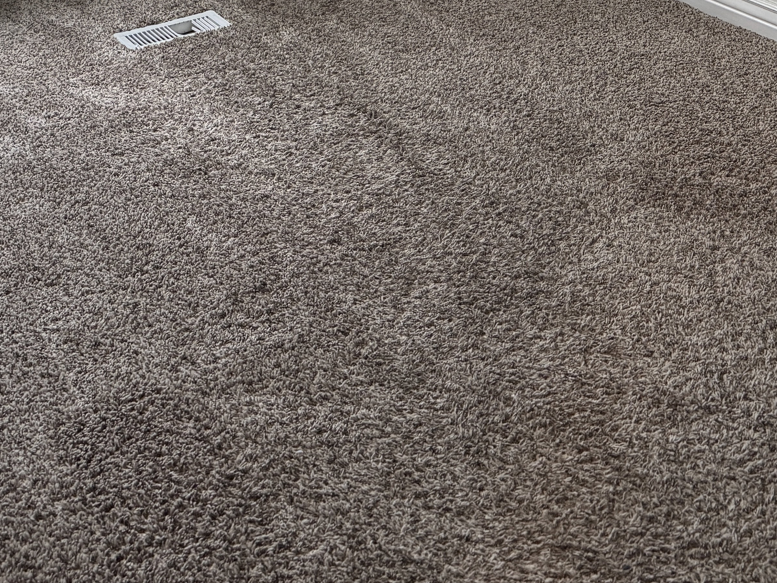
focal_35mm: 57
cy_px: -105
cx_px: 455
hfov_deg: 33.7
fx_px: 1280
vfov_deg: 23.6
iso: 320
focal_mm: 6.76
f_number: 1.78
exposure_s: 1/60
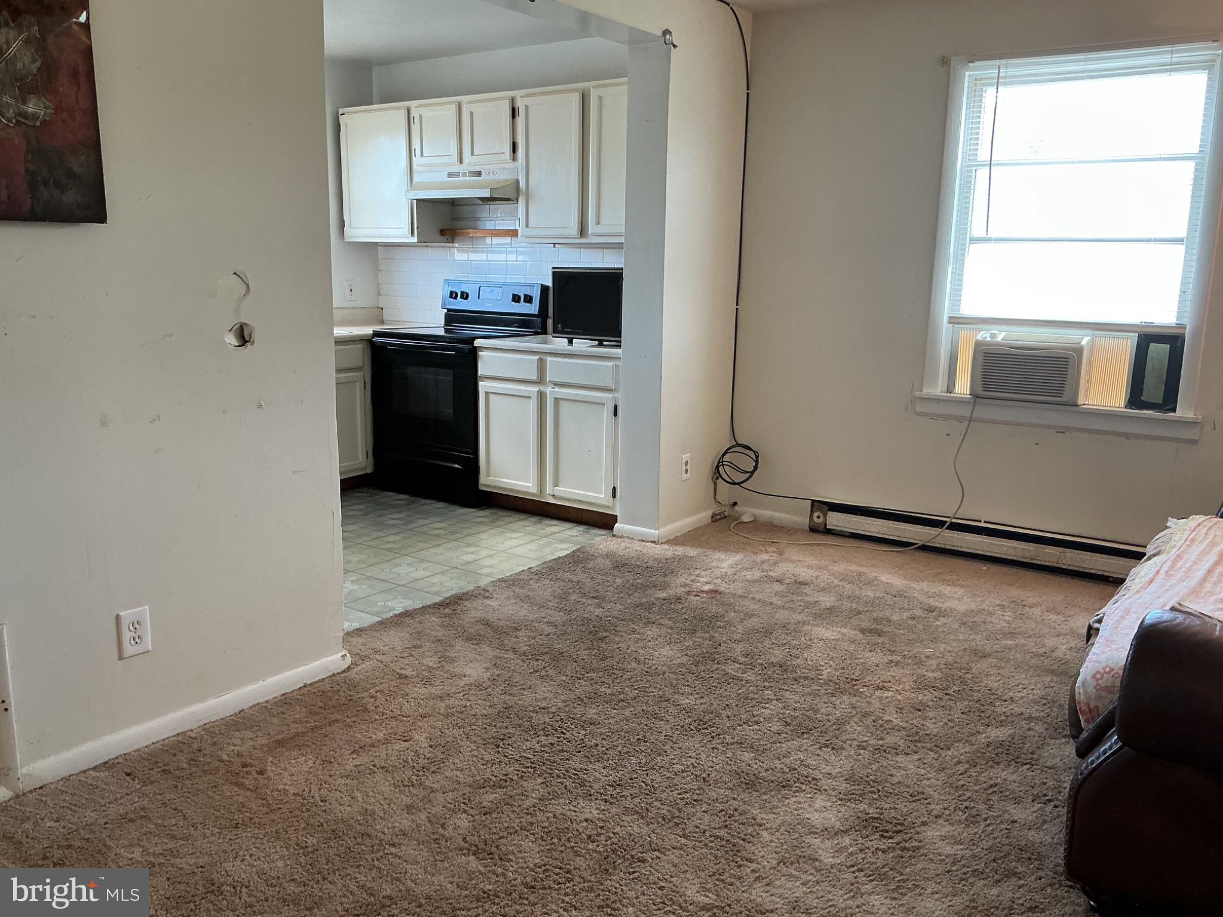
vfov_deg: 48.2
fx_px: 1025
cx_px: 612
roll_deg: -0.9
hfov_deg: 61.7
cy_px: 458
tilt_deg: -10.2
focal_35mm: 29
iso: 100
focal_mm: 3
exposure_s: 1/60
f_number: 1.8
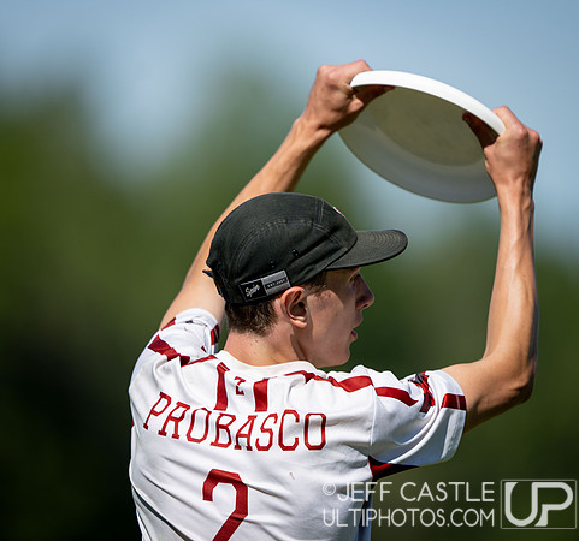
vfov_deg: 3.4
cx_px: 263
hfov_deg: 3.7
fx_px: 9062
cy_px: 270
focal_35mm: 495
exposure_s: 1/2500
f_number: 2.8
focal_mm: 400
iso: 64
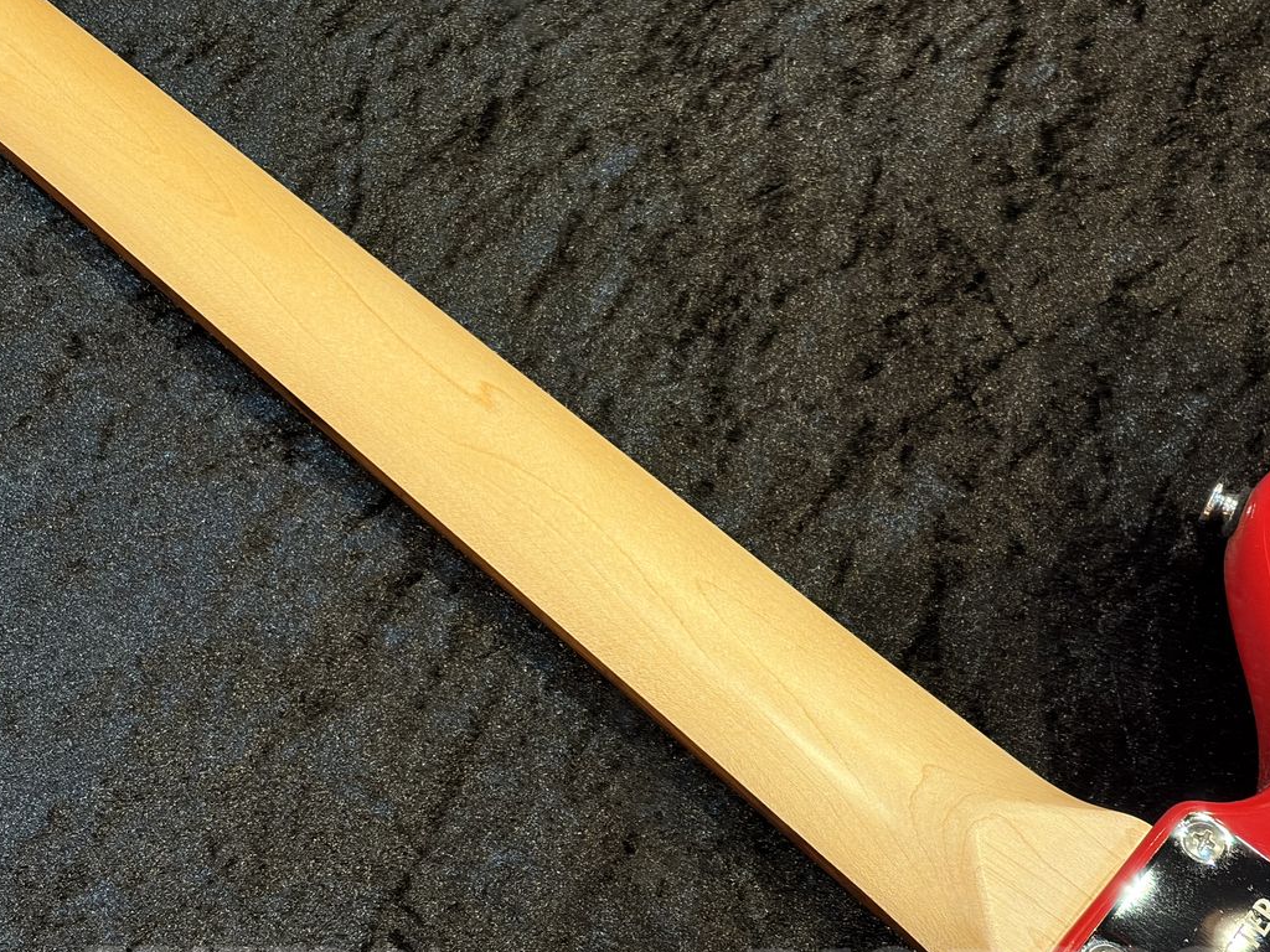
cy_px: 511
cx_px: 660
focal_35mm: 65
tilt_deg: -66.4
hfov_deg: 29.8
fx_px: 2385
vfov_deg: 22.6
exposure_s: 1/40
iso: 160
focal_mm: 5.96
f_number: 1.6
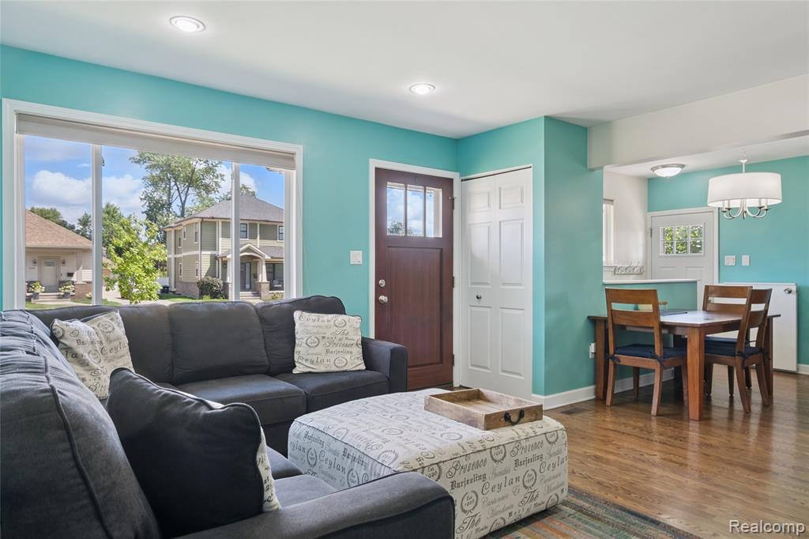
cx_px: 404
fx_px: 494
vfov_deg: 57.2
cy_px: 270
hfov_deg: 78.6
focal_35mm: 22
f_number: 8
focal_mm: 15
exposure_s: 1/80
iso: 500
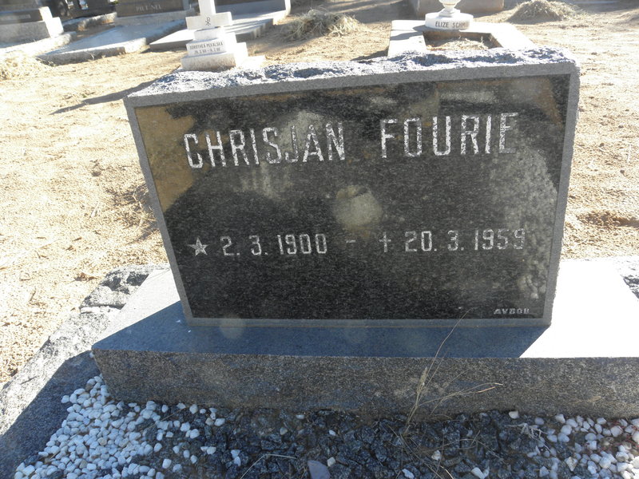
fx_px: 480
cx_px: 320
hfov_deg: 67.3
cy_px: 240
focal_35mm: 26
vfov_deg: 53.1
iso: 64
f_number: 5
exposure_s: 1/60
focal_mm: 4.6
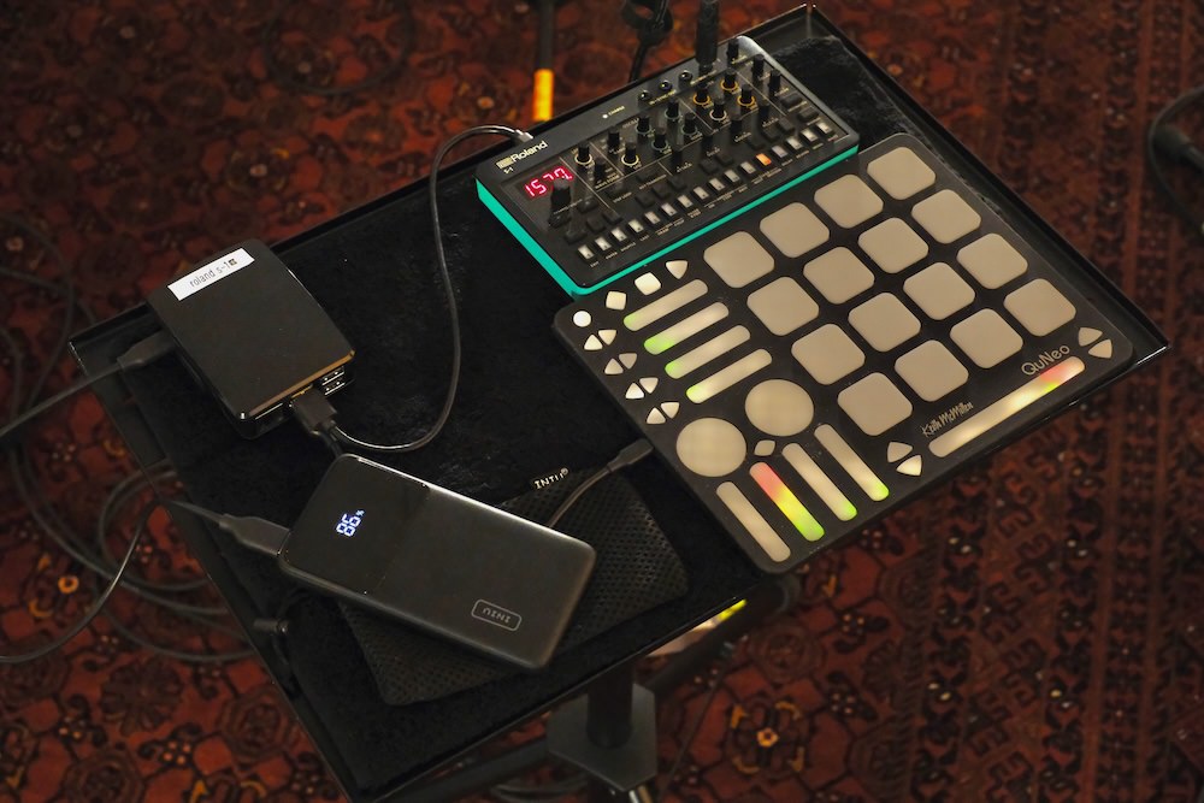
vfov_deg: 25.5
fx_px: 1773
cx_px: 602
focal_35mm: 53
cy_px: 402
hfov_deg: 37.5
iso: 12800
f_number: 5.6
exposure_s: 1/58
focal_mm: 35
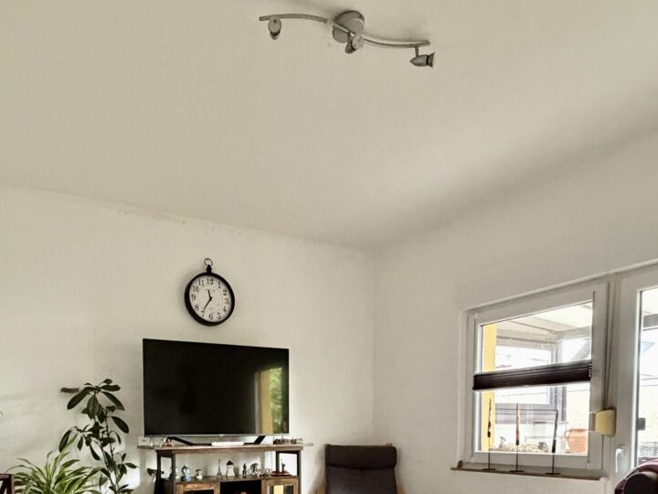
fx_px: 532
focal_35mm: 28
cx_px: 240
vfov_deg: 44.5
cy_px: 458
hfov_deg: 62.4
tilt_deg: -2.4
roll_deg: -0.8
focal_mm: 2.22
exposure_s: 1/50
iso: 500
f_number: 2.2
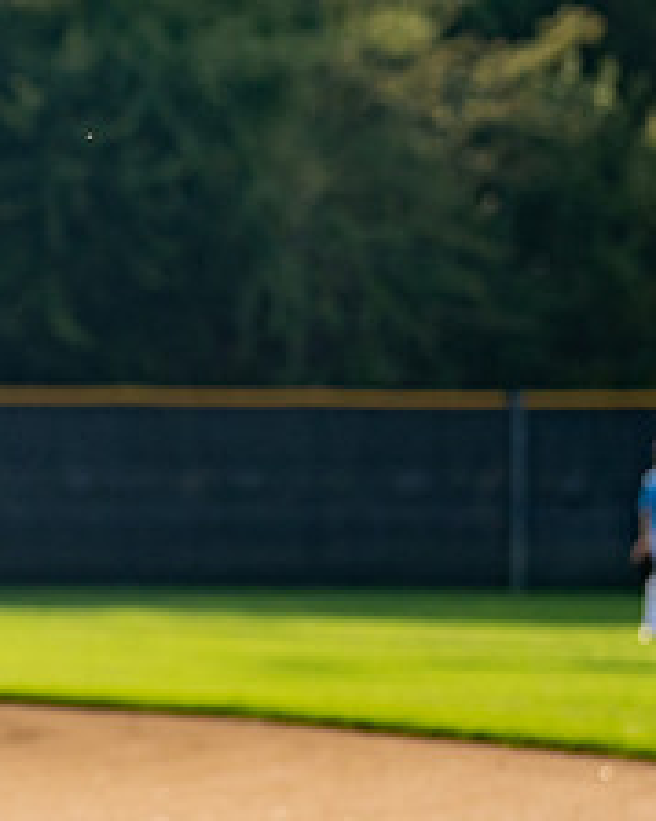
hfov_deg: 6.5
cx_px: -502
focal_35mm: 234
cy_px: 458
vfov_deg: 8.3
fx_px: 5683
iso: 400
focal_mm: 70
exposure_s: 1/4000
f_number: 2.8
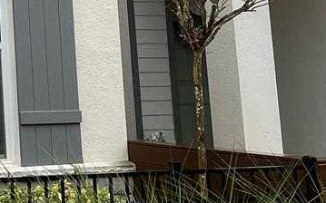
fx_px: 1092
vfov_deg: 10.1
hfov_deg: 15.2
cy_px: -145
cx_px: -213
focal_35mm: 123
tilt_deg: +12.4
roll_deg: +1.1
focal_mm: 5.1
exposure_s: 1/390
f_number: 1.6
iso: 50
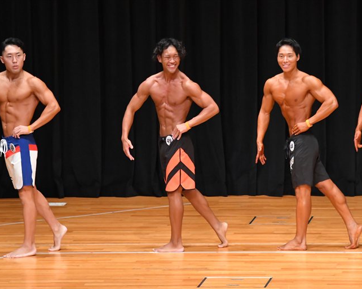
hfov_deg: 6.7
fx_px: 3095
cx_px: 189
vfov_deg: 5.4
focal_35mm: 289
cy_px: 145
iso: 5000
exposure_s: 1/400
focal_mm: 170
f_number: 5.6
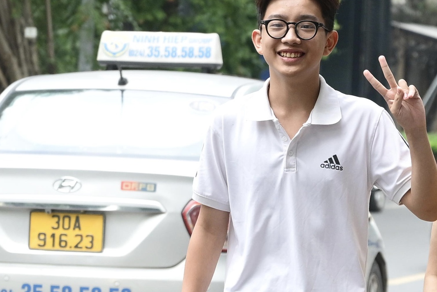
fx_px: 1590
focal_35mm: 131
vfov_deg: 10.5
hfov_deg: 15.4
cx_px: 406
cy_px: 202
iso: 800
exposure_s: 1/1000
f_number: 4
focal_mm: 70
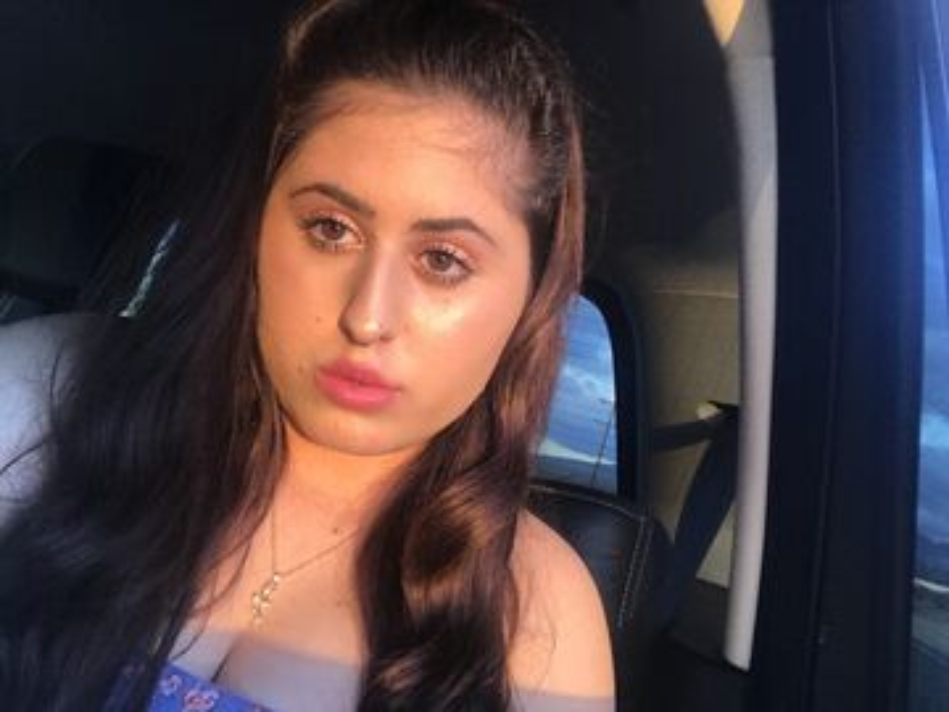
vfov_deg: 44.2
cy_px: 356
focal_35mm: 32
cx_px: 474
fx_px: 877
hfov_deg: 56.8
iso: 32
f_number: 2.2
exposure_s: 1/30
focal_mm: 2.87
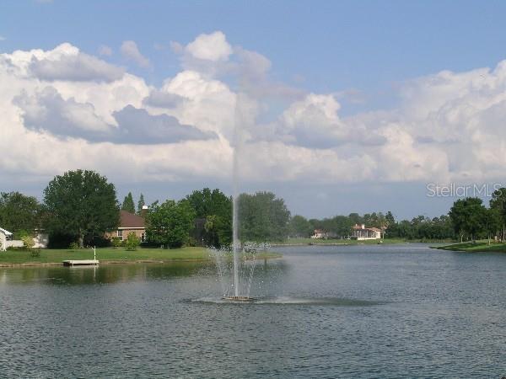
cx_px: 253
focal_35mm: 65
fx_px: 950
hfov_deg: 29.8
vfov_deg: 22.6
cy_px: 190
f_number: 7.6
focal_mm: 13.5
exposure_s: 1/248
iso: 50
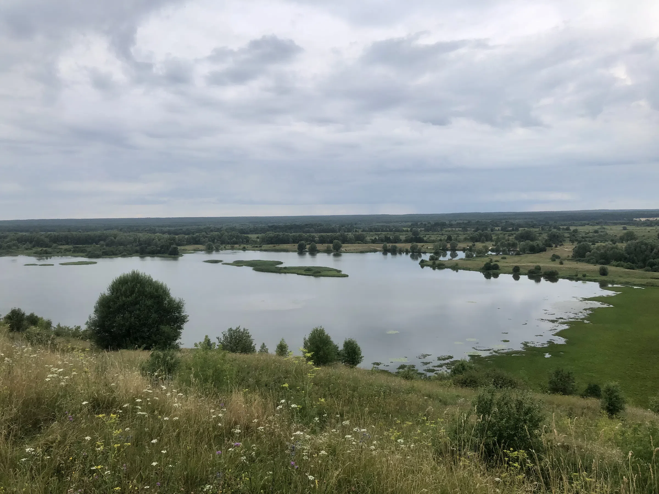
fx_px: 533
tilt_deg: -2.9
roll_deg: +0.7
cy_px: 247
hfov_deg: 63.4
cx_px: 330
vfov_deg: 49.7
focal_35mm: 28
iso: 20
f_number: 1.8
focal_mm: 3.99
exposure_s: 1/941
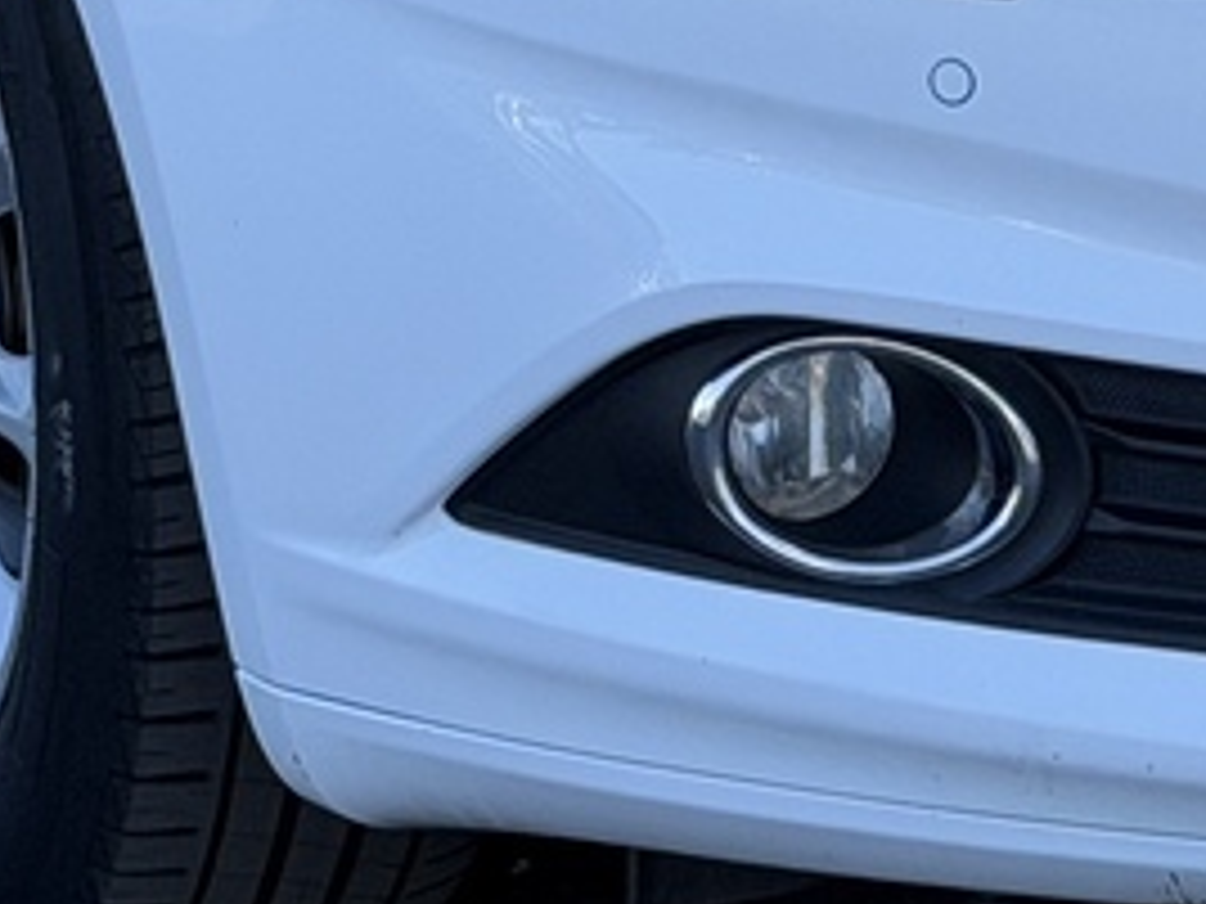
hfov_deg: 7.7
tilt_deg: -5.7
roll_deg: -0.2
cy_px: -589
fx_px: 8989
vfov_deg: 5.7
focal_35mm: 258
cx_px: 1089
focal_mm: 6.76
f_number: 1.78
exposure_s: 1/1456
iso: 64
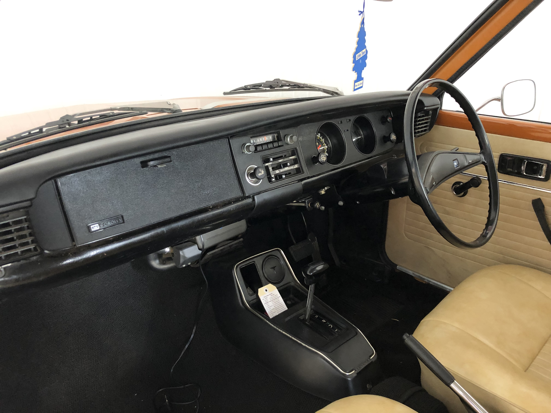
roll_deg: +0.3
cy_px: 206
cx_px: 276
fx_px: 446
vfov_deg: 49.7
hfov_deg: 63.4
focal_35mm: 28
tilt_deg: -21.4
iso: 100
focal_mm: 3.99
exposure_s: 1/9
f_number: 1.8
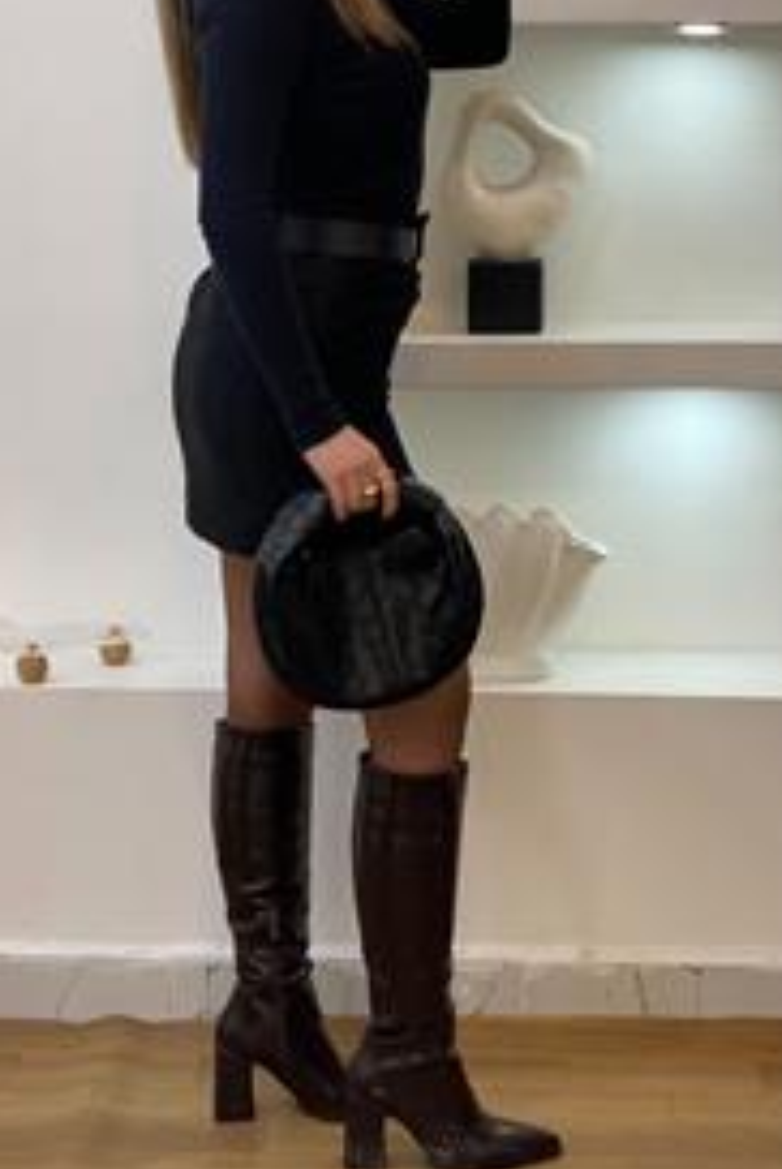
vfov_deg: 24.6
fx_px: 2665
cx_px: 344
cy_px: 389
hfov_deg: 16.7
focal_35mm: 82
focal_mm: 6
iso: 80
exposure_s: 1/100
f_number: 2
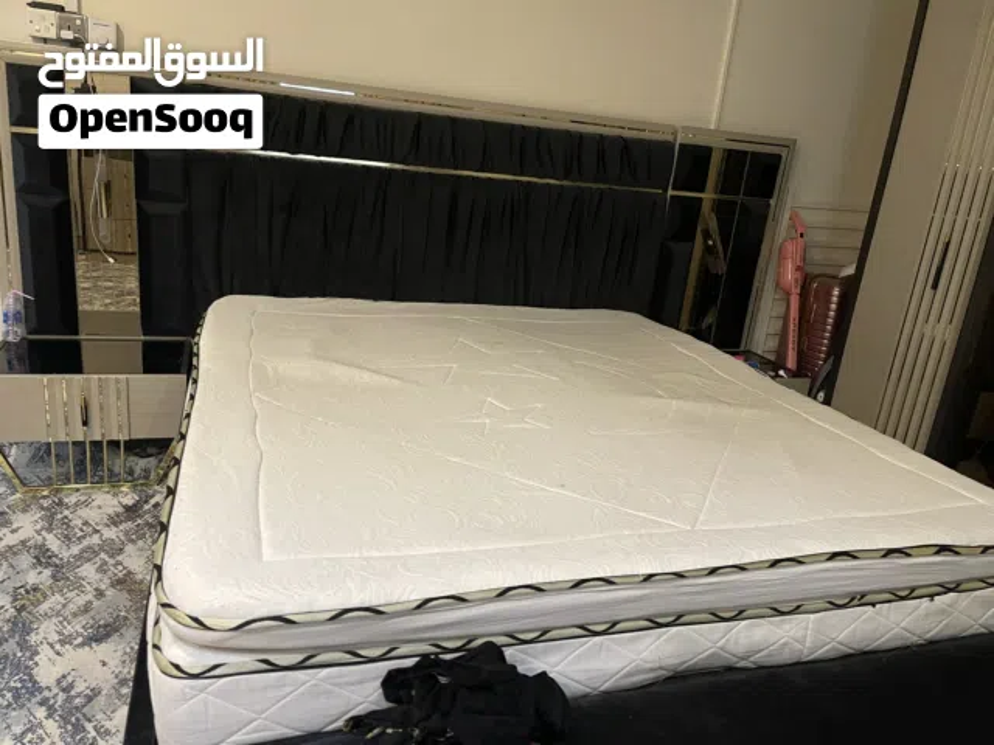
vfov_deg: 54.9
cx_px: 497
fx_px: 718
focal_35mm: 25
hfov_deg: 69.4
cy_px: 372
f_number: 1.6
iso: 500
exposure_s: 1/33
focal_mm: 5.1
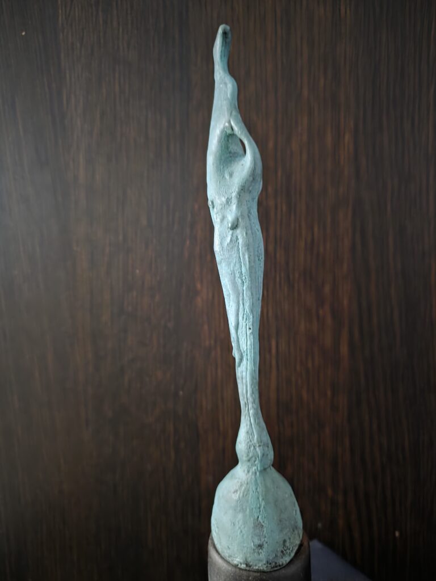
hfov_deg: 58.9
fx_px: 386
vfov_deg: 73.9
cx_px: 218
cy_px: 290
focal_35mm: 23
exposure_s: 1/20
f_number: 1.7
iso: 2500
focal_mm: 6.25
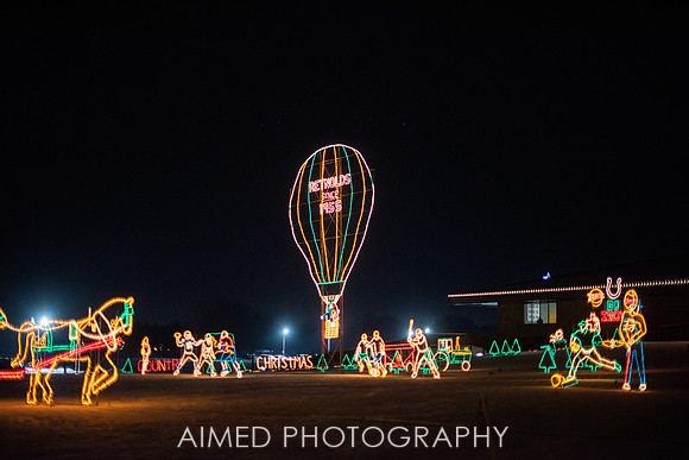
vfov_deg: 26.7
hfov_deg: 39.2
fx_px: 968
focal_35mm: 51
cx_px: 344
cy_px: 230
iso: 2500
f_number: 1.4
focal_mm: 50
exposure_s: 1/250
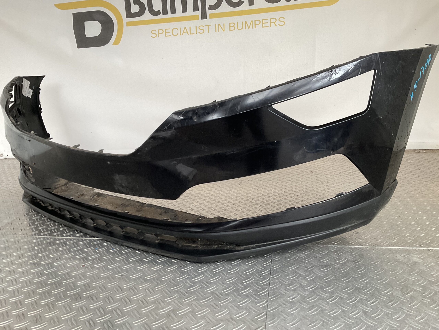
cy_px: 165
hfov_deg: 61.7
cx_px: 220
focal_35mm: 29
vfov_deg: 48.2
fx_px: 368
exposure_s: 1/100
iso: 64
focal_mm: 3
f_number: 1.8
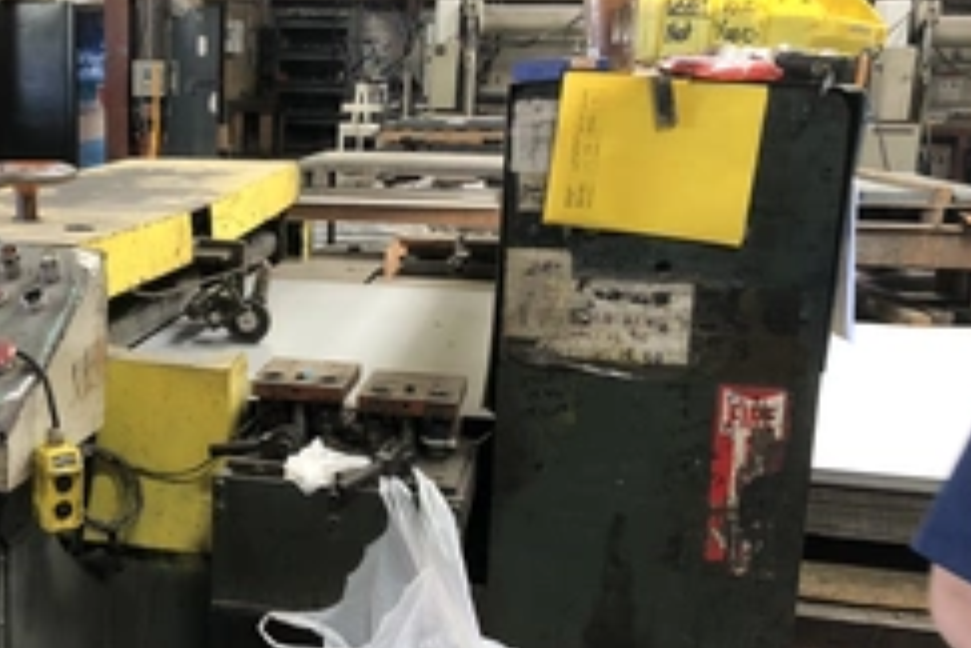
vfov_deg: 28.1
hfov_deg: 39.6
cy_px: 344
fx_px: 1295
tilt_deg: -13.3
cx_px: 200
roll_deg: +1.7
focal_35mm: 48
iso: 40
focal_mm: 4
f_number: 1.8
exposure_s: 1/17
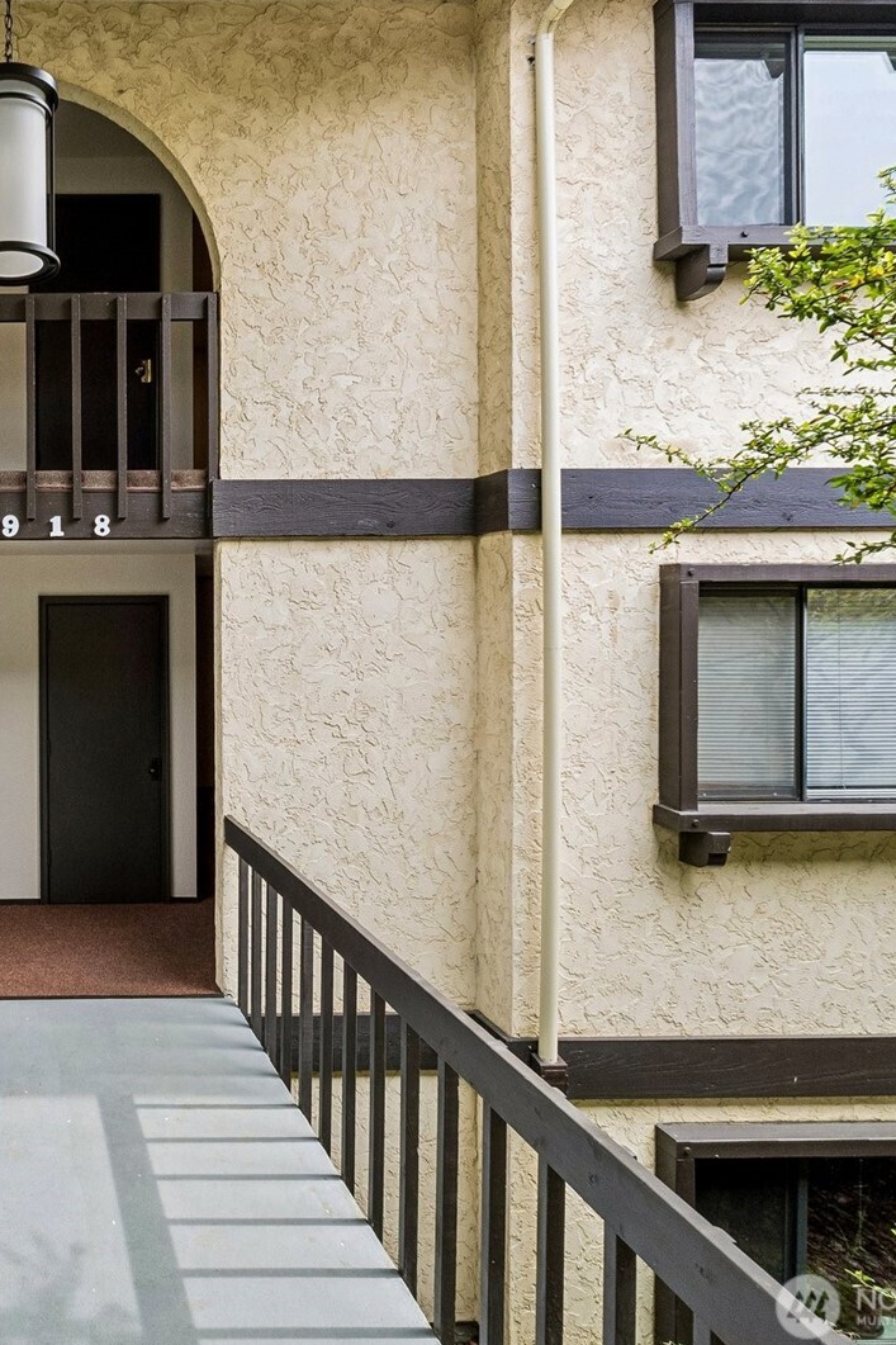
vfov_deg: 73.7
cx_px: 10
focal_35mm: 24
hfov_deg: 45.3
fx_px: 896
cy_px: 638
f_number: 9
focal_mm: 10
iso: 250
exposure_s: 1/50
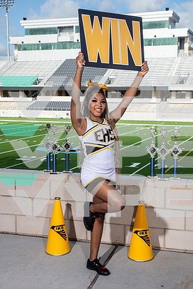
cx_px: 101
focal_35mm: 52
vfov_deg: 38.2
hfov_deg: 26.0
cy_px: 147
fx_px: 418
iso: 100
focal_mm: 48
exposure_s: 1/320
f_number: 7.1
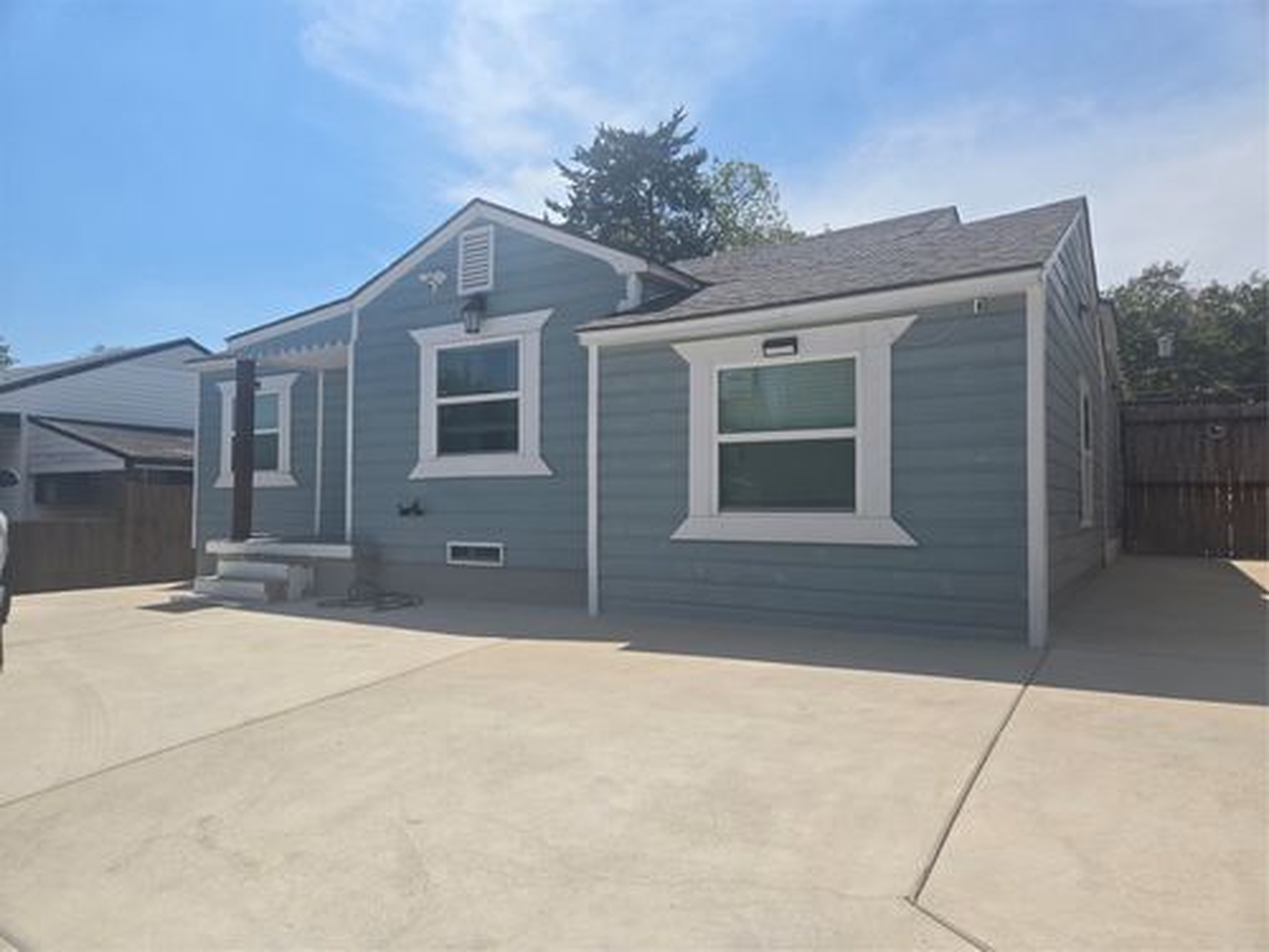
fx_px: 843
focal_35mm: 23
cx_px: 634
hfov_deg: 73.9
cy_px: 476
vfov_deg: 58.9
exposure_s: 1/3427
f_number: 1.8
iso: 25
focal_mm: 5.4
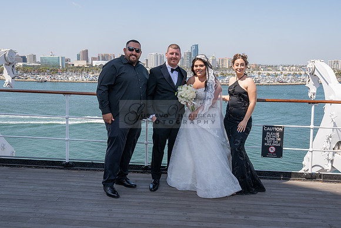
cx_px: 184
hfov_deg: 54.6
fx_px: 330
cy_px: 106
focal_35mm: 35
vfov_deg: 38.0
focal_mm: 28.5
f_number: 11
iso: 200
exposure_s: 1/200
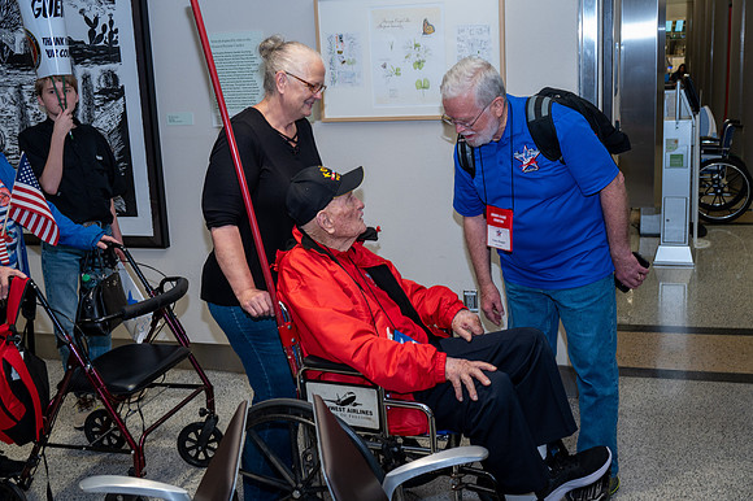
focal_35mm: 41
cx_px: 376
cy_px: 250
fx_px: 857
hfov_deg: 47.4
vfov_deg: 32.6
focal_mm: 41
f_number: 5
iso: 1250
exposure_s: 1/50
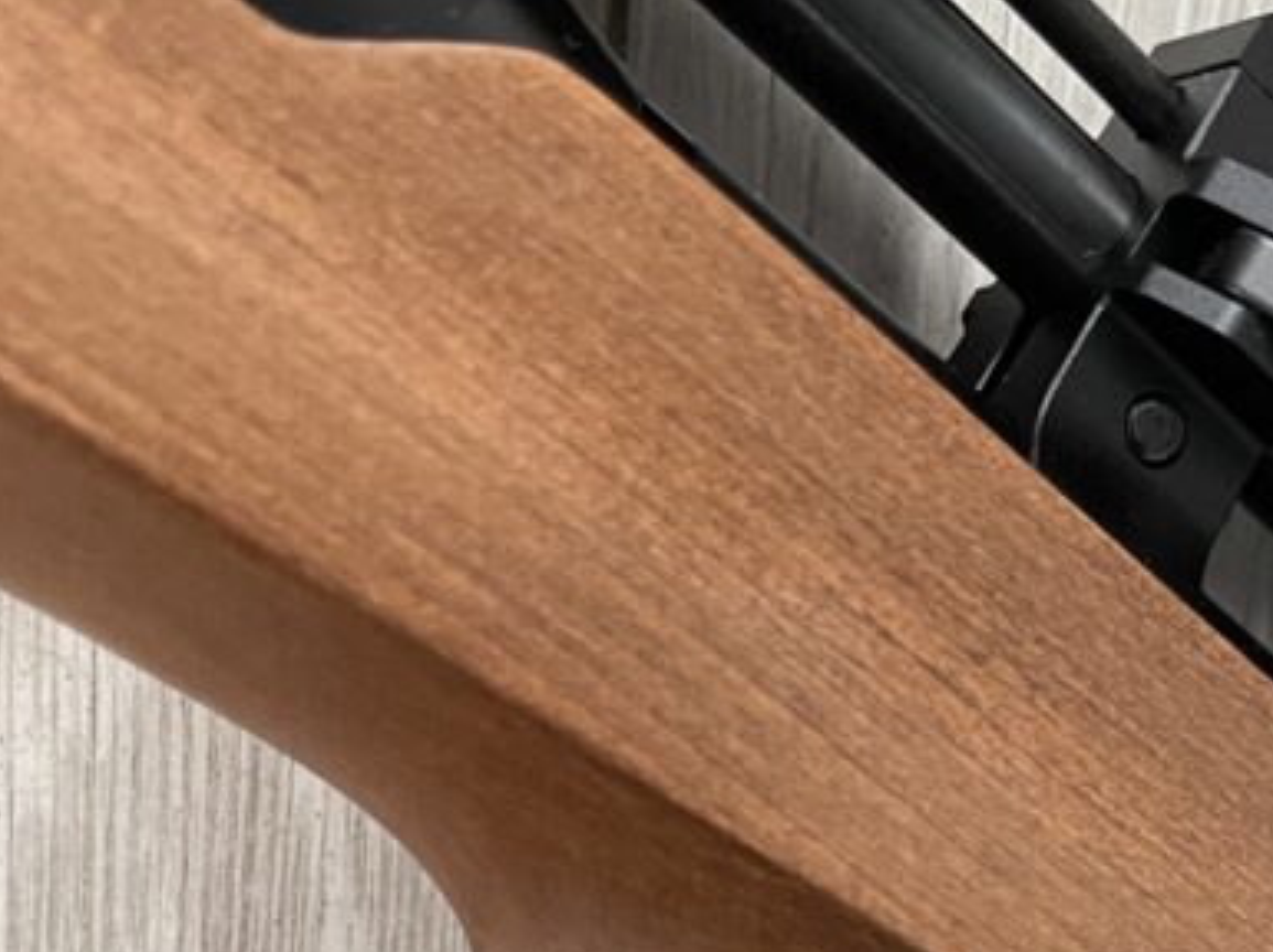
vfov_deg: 26.3
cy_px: 985
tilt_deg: -56.9
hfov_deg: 34.4
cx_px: 1194
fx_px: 1911
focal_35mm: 52
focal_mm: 5.1
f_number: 1.6
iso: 500
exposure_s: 1/60
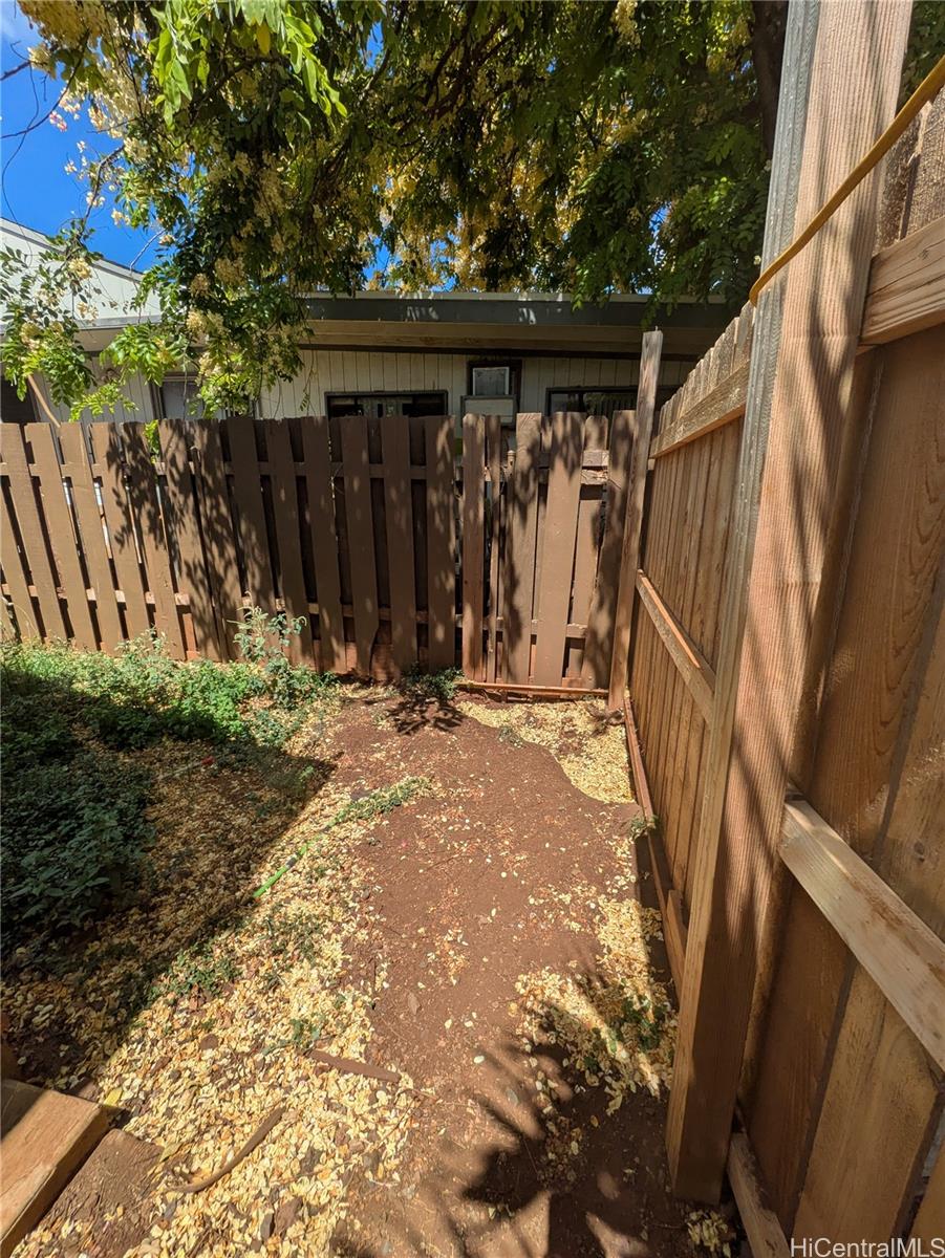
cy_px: 629
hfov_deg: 85.7
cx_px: 472
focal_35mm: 14
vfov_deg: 102.0
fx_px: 509
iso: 43
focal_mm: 1.83
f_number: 2.2
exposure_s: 1/1751
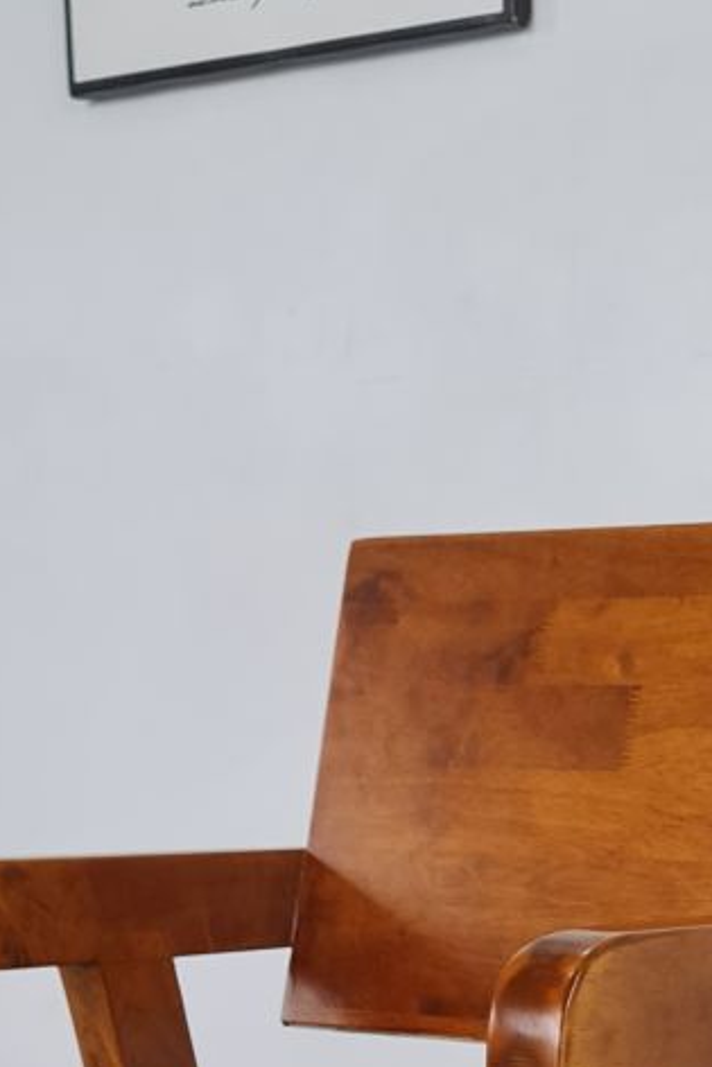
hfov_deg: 14.5
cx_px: 536
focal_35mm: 94
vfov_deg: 20.0
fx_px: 2786
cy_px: 1364
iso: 50
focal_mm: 7
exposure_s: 1/100
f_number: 1.8
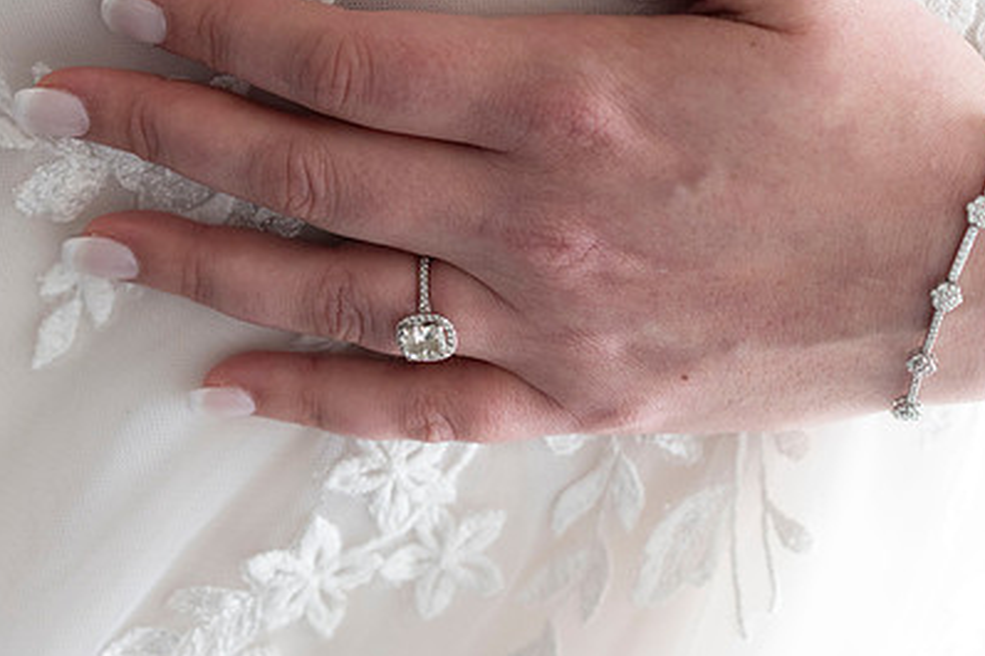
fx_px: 3391
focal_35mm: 124
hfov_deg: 16.5
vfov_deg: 11.0
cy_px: 196
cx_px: 433
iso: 4000
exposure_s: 1/800
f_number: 4
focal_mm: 85
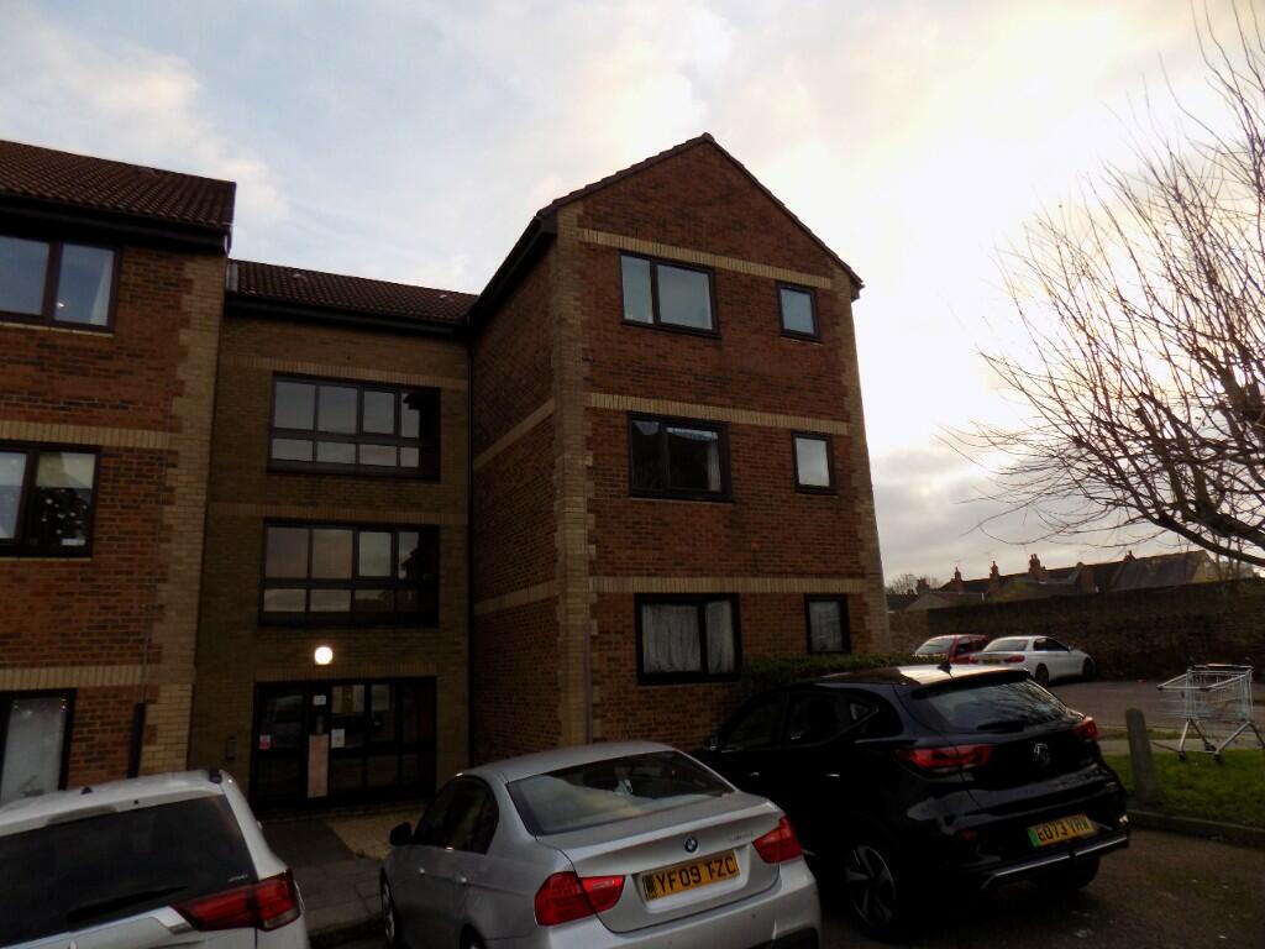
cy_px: 474
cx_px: 632
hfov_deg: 73.9
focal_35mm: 23
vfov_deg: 58.9
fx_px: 841
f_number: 3.1
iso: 80
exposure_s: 1/125
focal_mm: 4
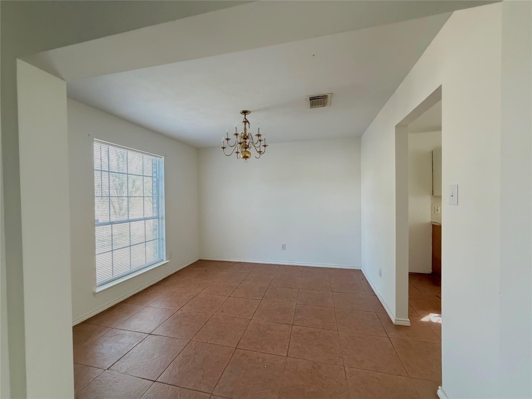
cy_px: 200
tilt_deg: -0.5
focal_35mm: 14
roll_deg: +0.9
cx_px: 266
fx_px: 215
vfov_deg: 85.7
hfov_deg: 102.1
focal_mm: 2.22
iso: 1000
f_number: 2.2
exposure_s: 1/60
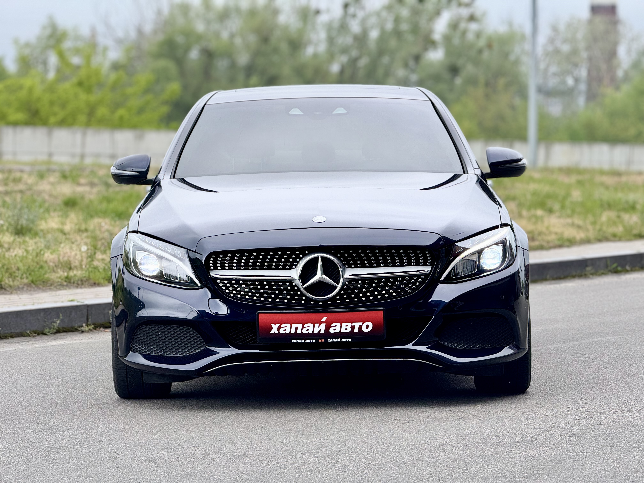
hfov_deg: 16.4
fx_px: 2232
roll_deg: -0.5
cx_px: 322
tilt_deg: -1.2
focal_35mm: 120
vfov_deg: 12.3
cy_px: 242
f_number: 2.8
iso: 50
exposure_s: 1/254
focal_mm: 15.66
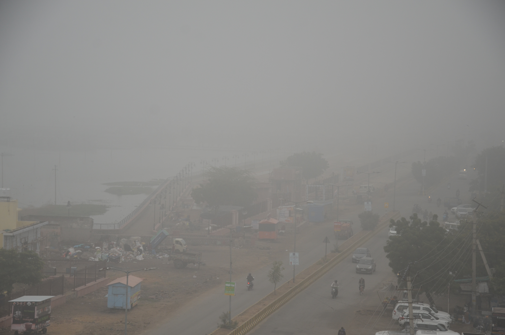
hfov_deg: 20.7
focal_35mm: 99
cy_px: 168
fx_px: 1386
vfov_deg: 13.8
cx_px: 252
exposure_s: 1/500
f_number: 5.6
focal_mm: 66
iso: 320
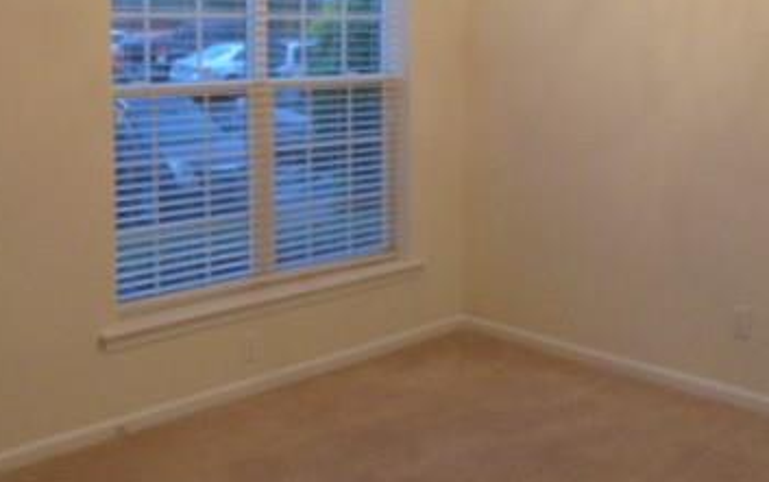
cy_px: 116
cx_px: 438
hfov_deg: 41.7
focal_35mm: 48
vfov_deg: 26.5
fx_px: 1006
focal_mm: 4.5
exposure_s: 1/30
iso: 200
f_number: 3
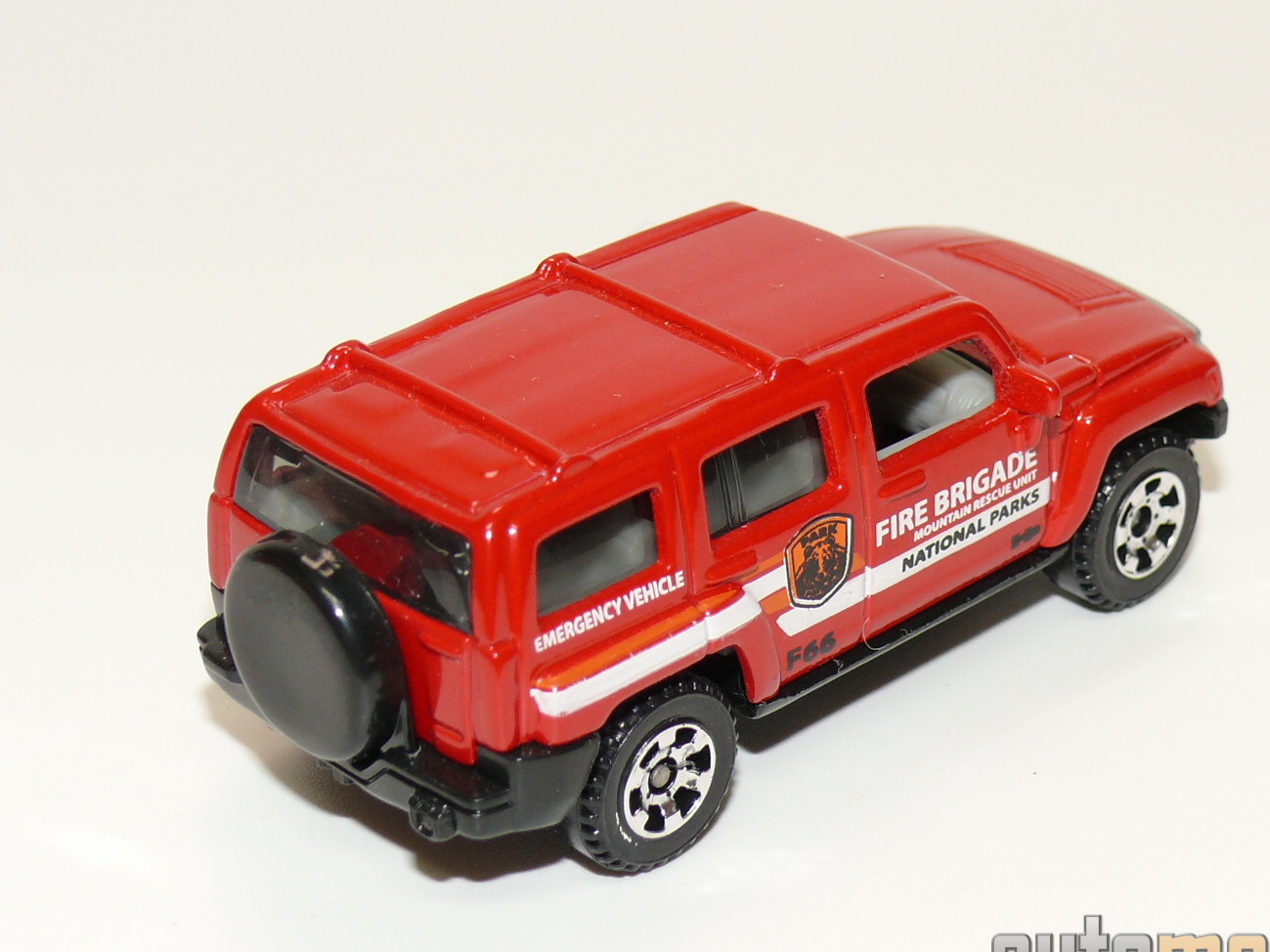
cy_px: 458
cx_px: 766
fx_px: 3705
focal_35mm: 101
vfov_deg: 14.6
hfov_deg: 19.4
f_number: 4
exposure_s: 1/30
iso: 100
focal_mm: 12.1
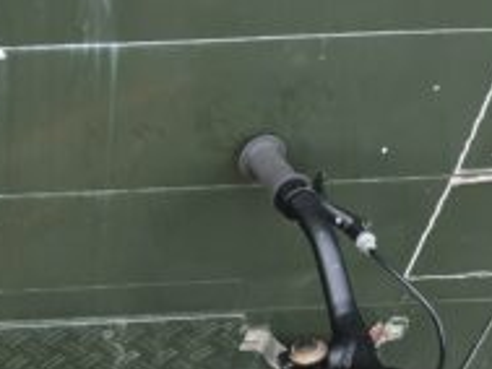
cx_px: 23
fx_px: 939
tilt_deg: -55.8
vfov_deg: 20.8
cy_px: 444
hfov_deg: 28.0
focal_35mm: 66
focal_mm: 5.1
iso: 40
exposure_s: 1/209
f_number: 1.6
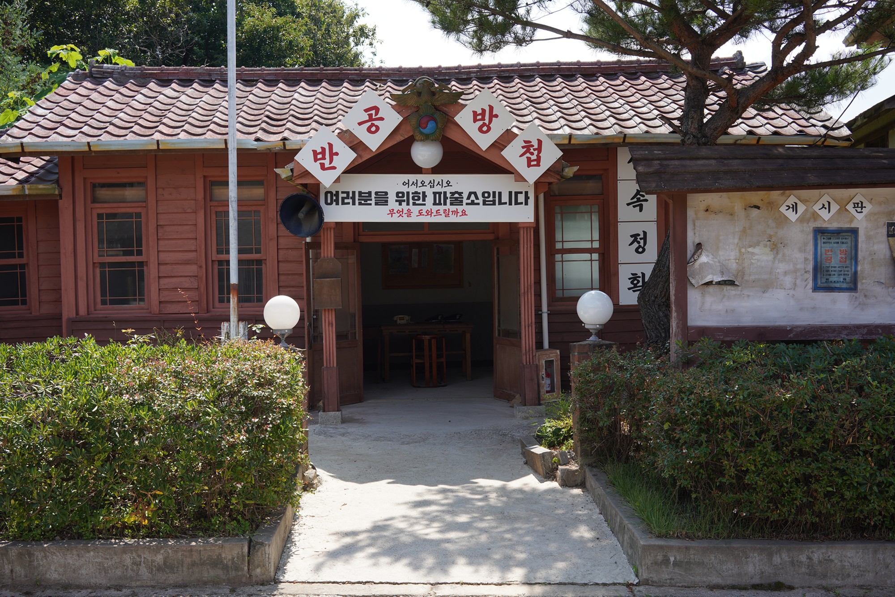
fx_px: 870
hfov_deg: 54.4
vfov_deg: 37.9
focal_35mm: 35
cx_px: 448
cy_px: 298
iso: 100
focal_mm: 35
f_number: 9
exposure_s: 1/100
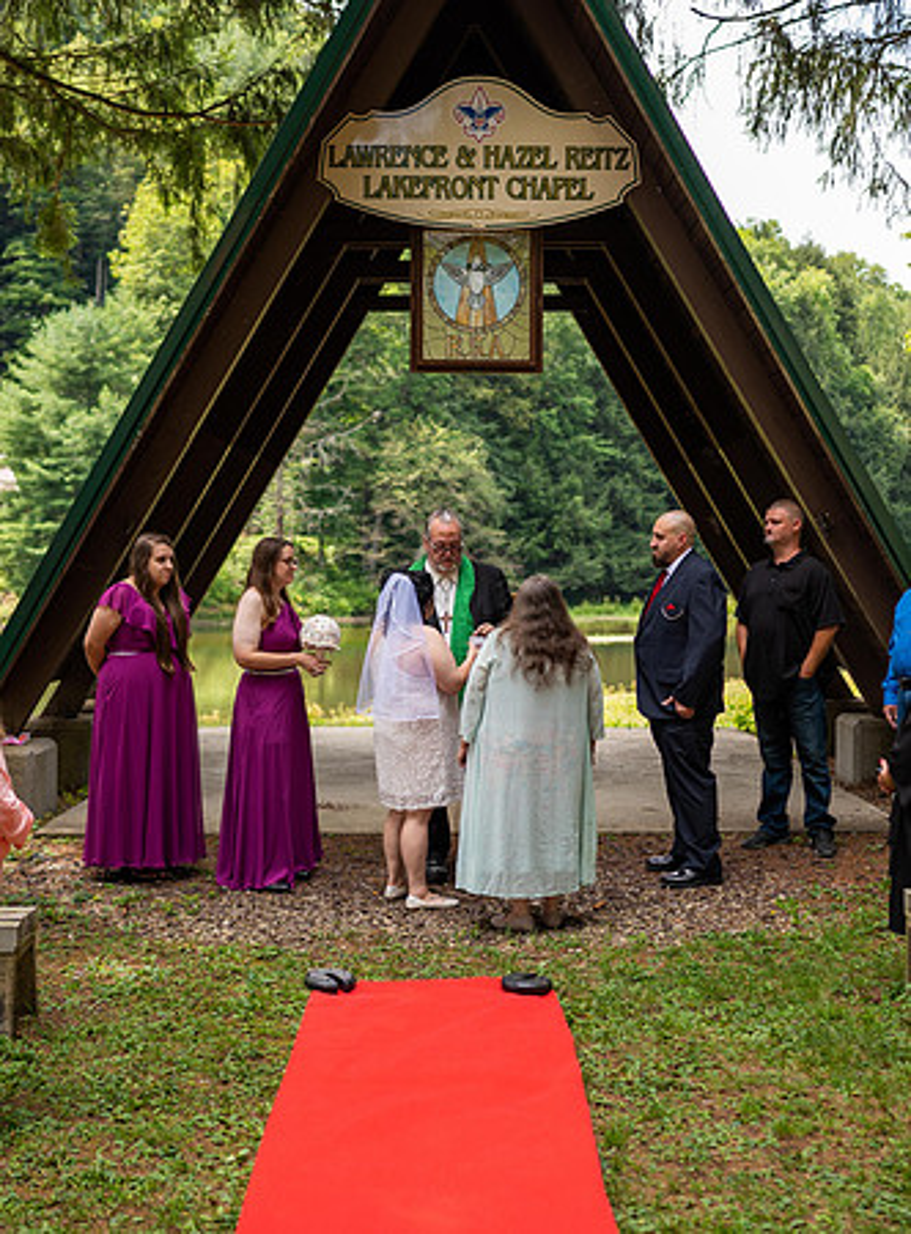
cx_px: 461
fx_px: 1815
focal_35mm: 51
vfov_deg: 37.6
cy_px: 617
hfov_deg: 28.2
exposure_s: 1/800
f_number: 2
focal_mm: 35
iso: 80
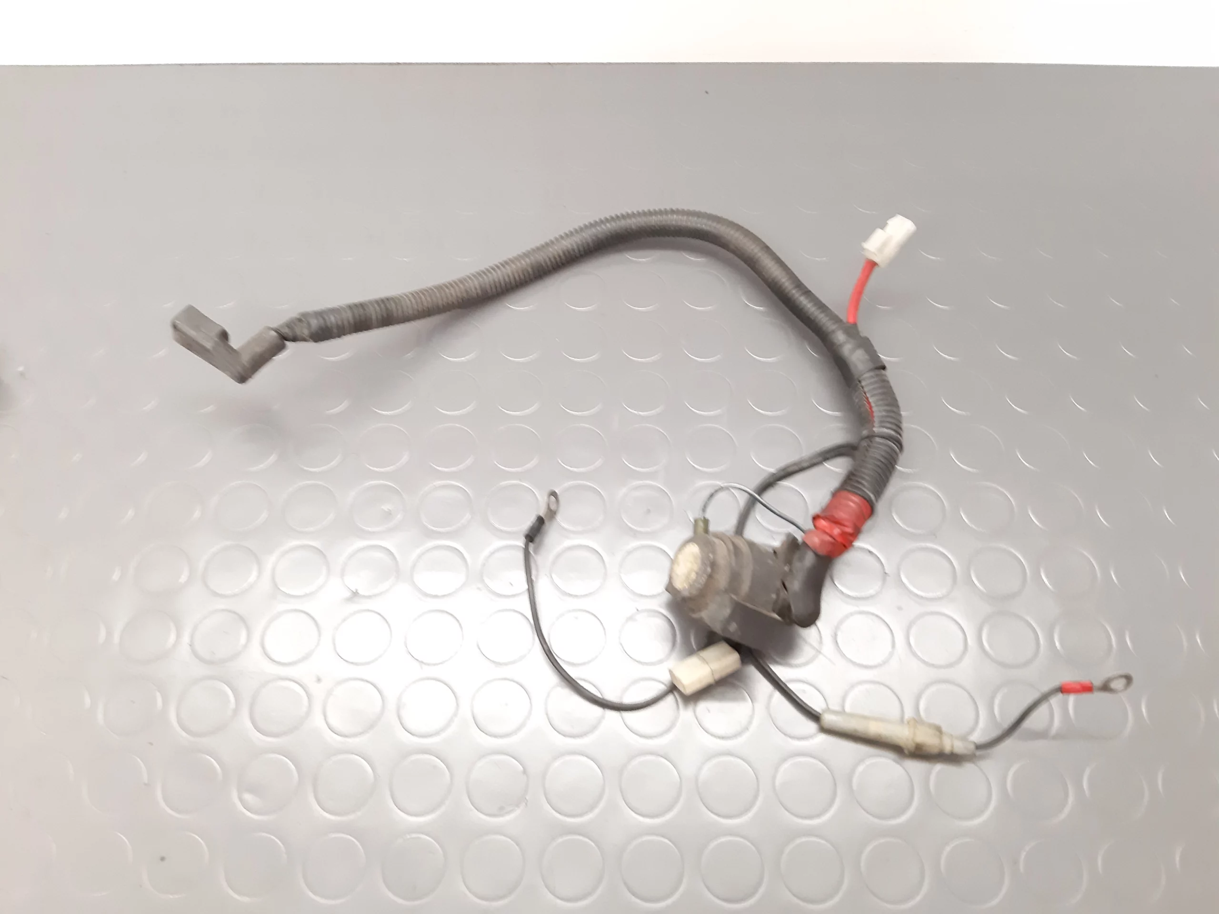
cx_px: 610
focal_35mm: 27
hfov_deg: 65.3
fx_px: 951
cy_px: 457
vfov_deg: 51.4
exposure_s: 1/25
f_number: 1.7
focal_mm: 3.93
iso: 400
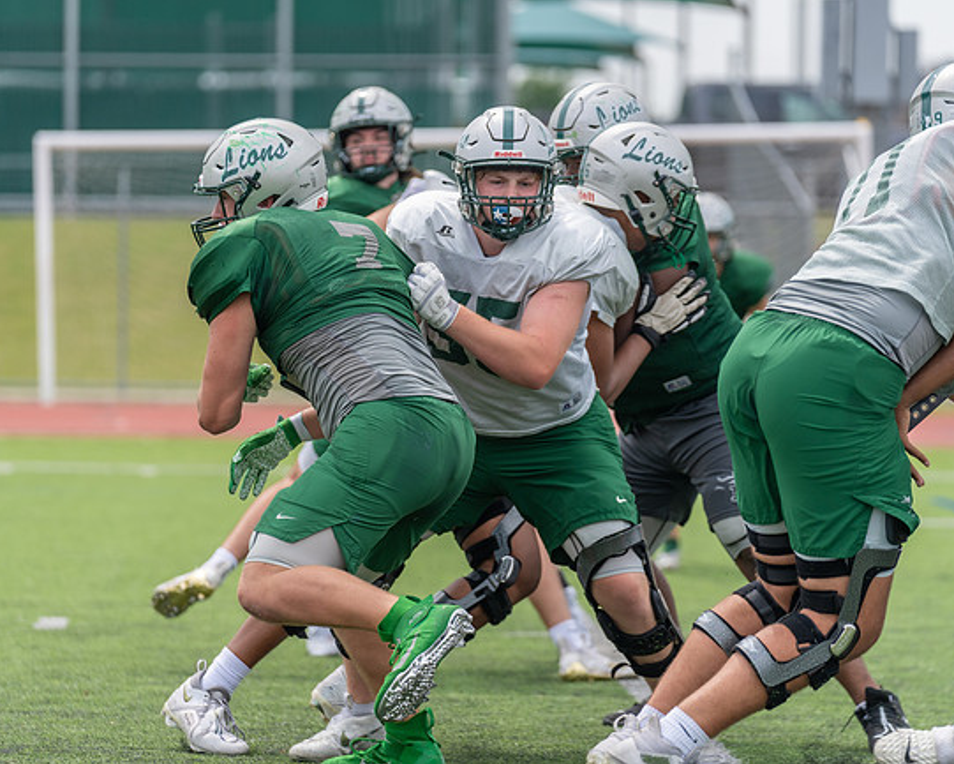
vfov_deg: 7.3
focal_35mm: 213
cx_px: 390
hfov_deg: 9.1
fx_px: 6015
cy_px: 385
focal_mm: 182
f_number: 3.5
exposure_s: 1/1250
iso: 160
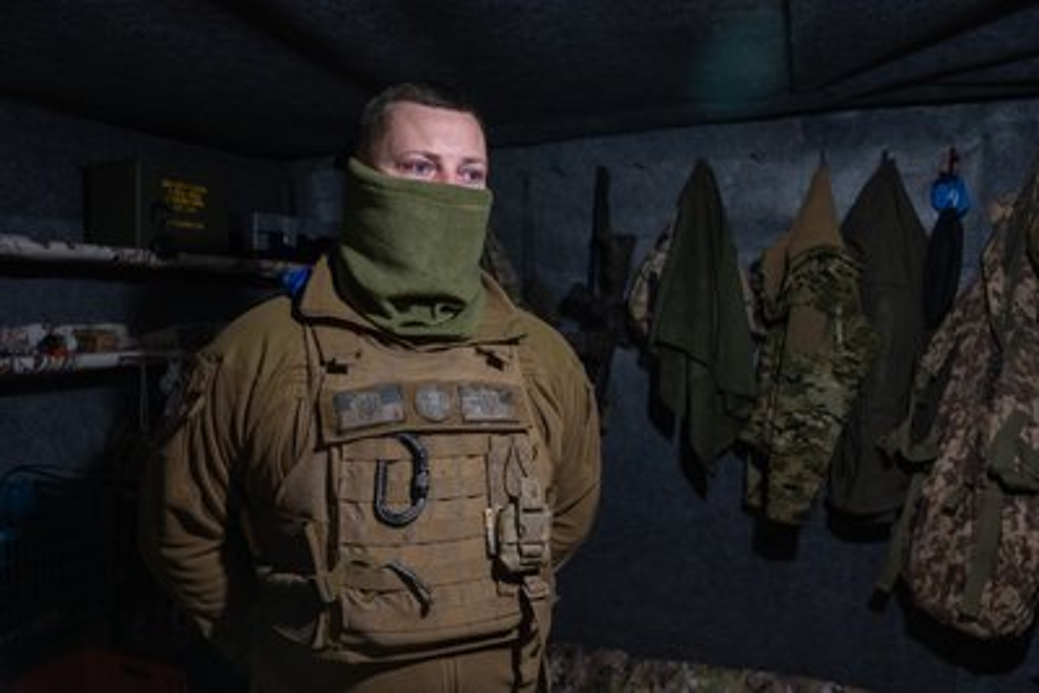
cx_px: 520
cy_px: 346
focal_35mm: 25
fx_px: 722
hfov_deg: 71.5
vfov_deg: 51.3
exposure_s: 1/50
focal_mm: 25
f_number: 3.2
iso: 1250
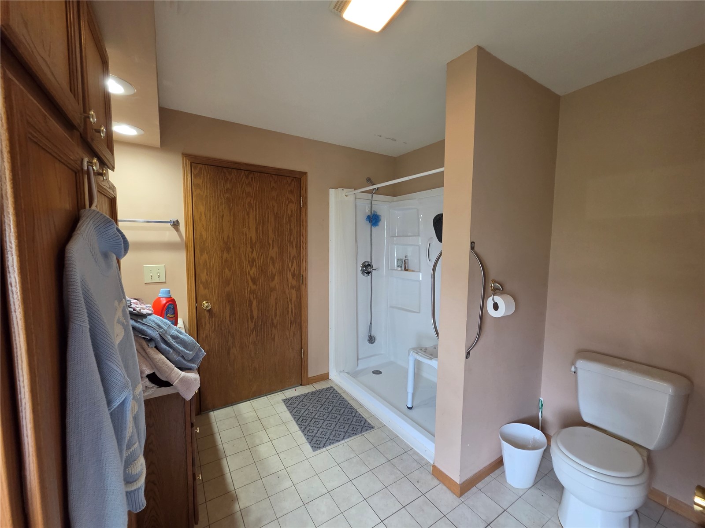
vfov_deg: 89.9
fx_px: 265
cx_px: 352
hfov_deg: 106.2
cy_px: 264
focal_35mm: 13
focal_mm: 2.2
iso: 400
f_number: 2.2
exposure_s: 1/60
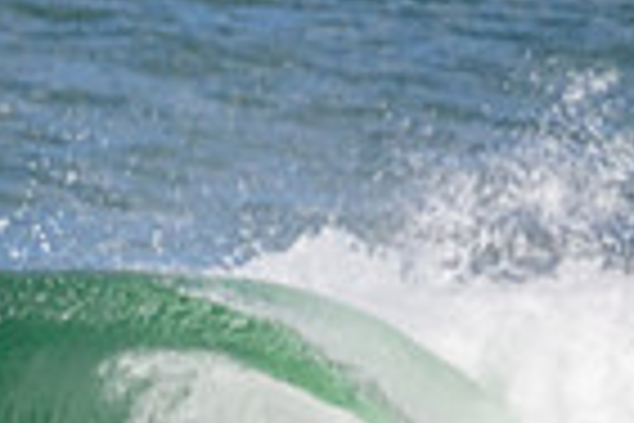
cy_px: 642
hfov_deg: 0.5
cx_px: 21
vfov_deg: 0.3
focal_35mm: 4538
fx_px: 79913
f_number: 11
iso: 800
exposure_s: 1/2000
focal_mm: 800
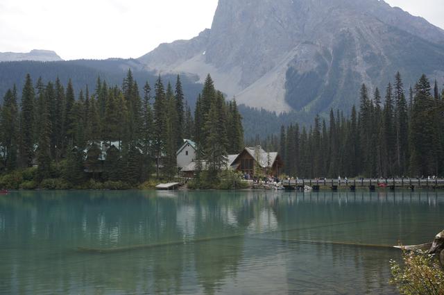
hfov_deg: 46.5
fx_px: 517
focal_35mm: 42
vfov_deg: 31.8
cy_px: 148
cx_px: 222
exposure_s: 1/125
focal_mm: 28
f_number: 8
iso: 100
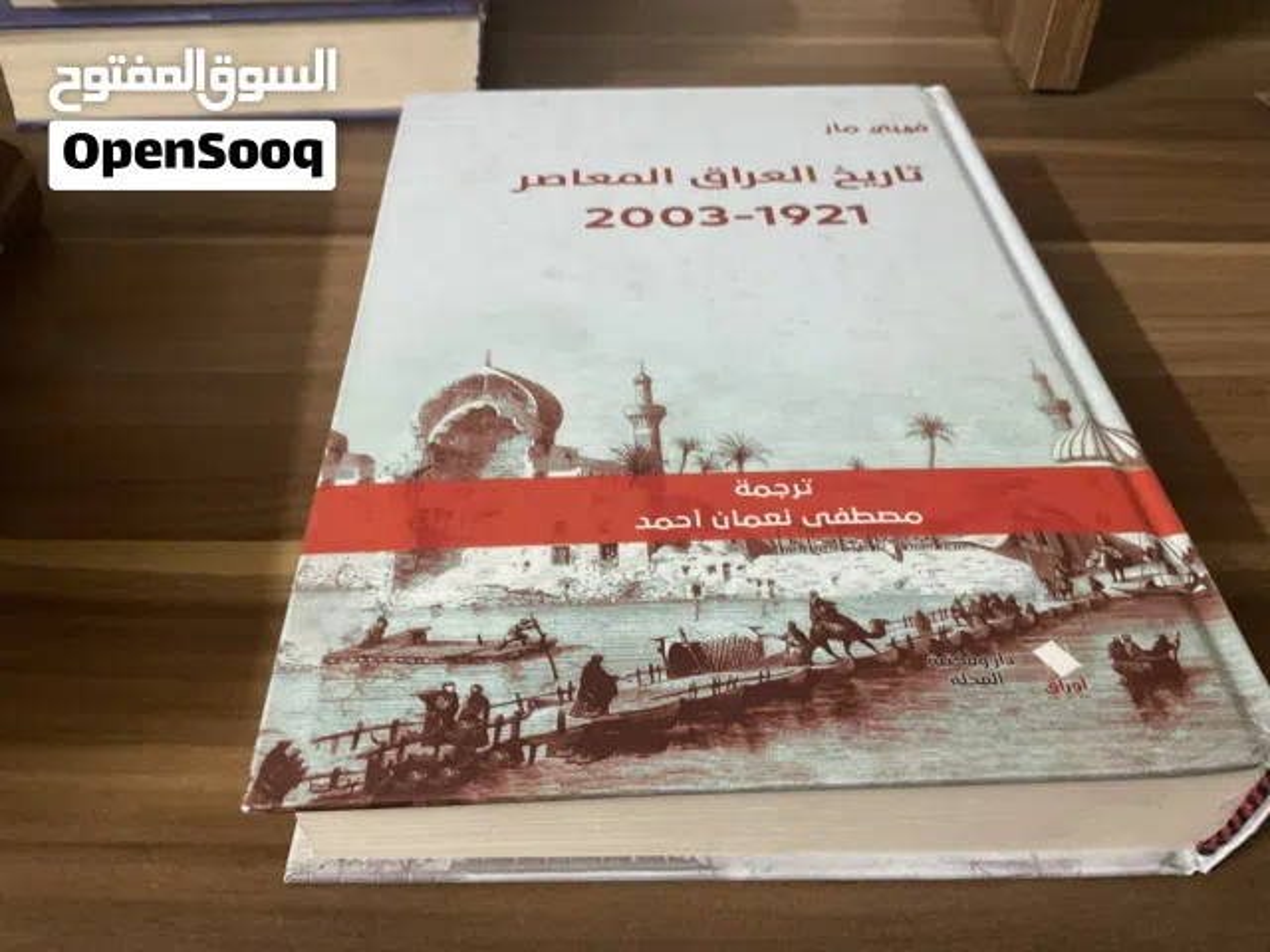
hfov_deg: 61.7
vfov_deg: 48.2
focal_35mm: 29
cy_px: 476
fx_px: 1064
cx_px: 635
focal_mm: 3
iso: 320
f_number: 1.8
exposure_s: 1/31
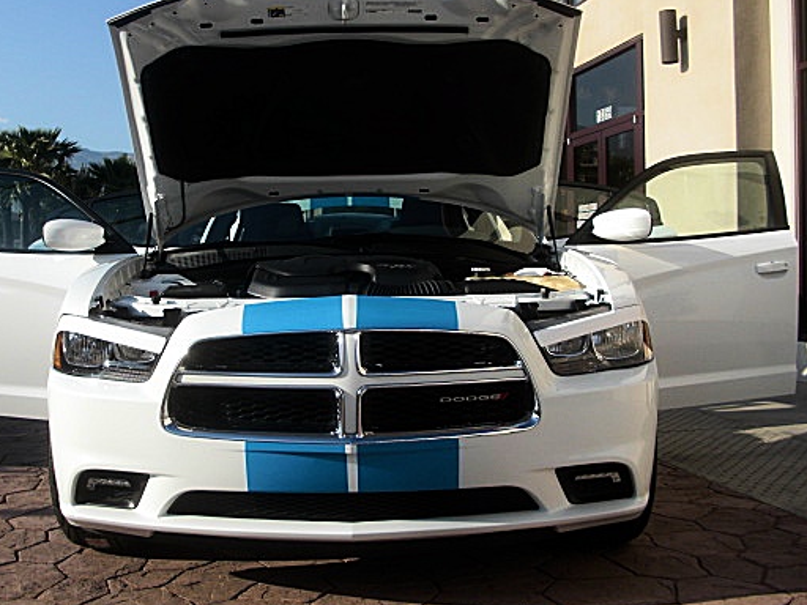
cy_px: 285
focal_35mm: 45
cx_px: 342
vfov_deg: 32.2
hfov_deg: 42.0
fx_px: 1049
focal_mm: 6.3
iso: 50
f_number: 2.8
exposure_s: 1/800
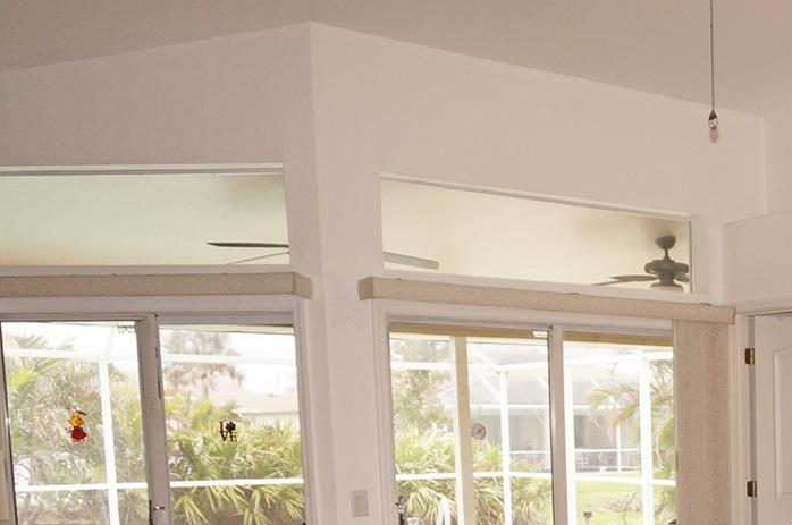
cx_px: 891
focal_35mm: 55
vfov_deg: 23.2
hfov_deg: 31.7
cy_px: 567
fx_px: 1208
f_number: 4
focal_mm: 16
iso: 400
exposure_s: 1/160
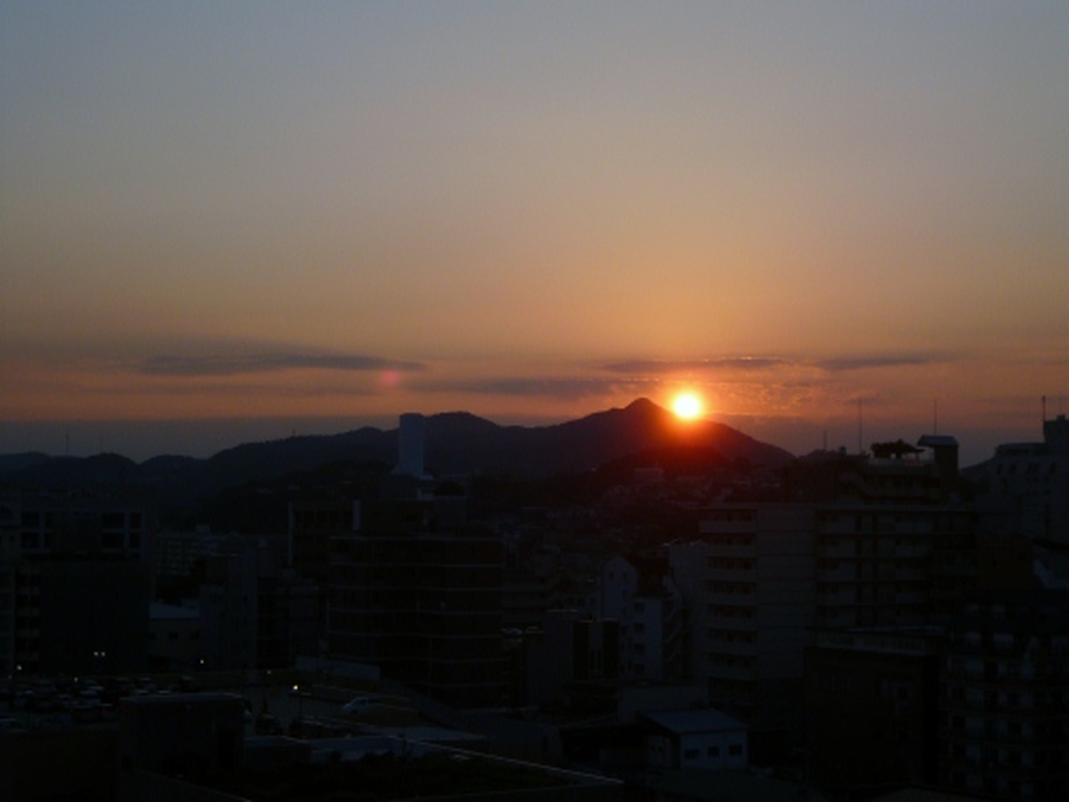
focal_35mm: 62
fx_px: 1915
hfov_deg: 31.2
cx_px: 534
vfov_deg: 23.7
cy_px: 401
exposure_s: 1/1000
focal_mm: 11
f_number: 3.9
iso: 100
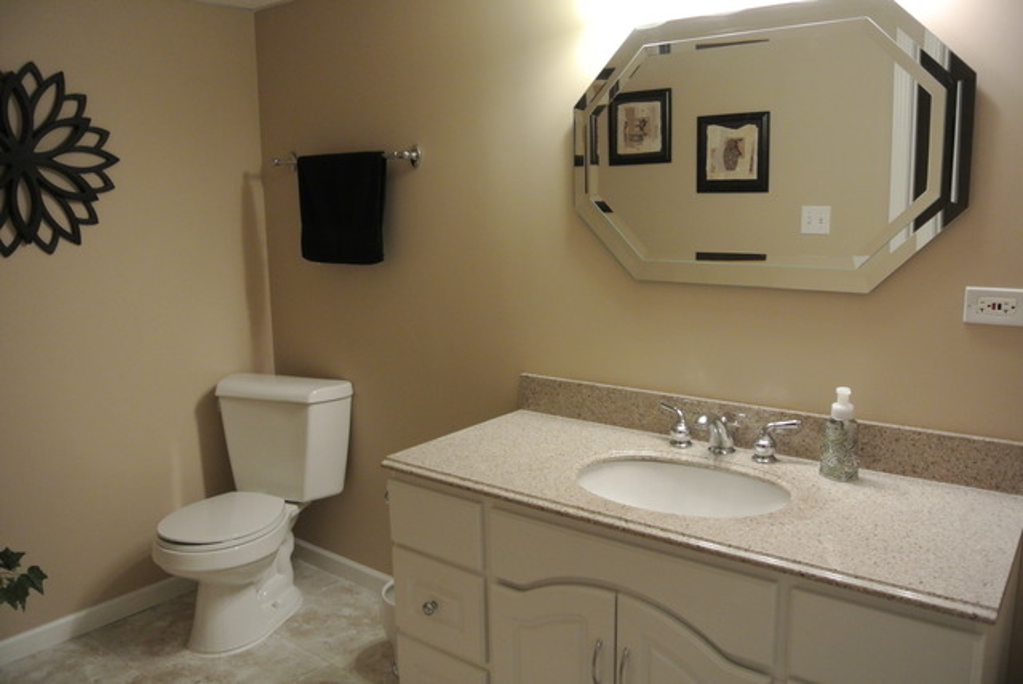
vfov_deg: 48.0
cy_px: 342
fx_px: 768
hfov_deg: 67.3
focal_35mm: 27
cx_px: 512
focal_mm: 10
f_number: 3.5
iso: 560
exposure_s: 1/60
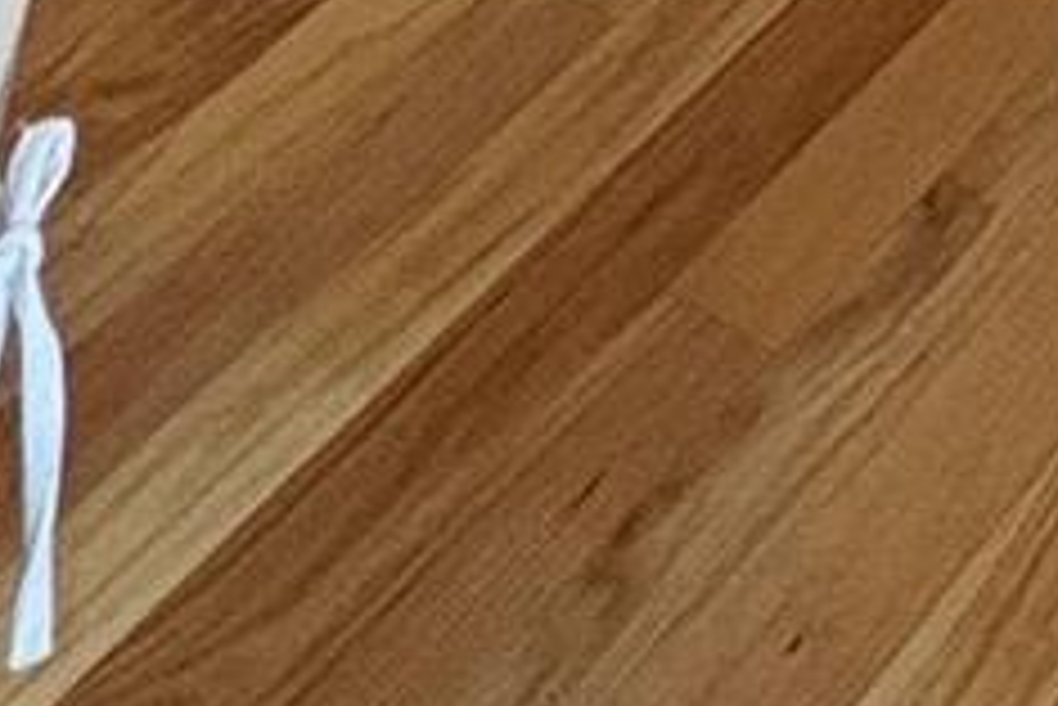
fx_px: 2794
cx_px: 1985
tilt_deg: +0.4
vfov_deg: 7.4
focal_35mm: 95
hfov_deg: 17.0
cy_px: -2370
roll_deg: +0.1
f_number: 2.2
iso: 320
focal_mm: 2.22
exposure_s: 1/120
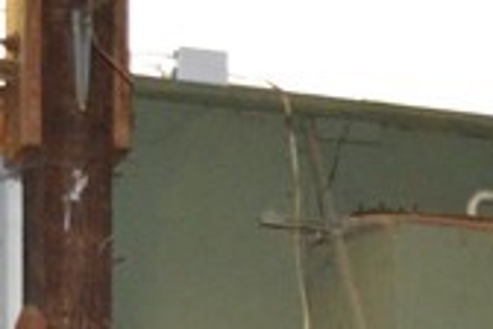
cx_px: 794
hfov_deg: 10.2
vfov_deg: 6.4
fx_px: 2657
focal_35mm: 194
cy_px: 1037
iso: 2000
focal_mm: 20
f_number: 3.8
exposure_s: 1/60
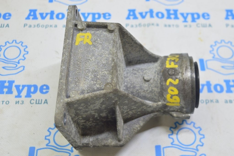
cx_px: 117
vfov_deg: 25.7
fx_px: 341
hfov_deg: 37.9
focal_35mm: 52
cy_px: 78
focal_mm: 35
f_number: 5.6
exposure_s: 1/20
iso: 400
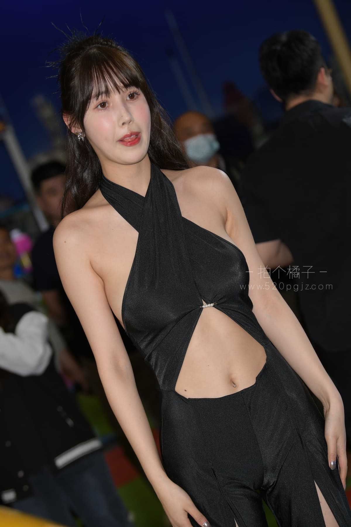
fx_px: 1389
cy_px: 264
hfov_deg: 14.4
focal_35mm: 95
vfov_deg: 21.5
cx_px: 176
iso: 200
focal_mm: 95
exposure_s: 1/200
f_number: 4
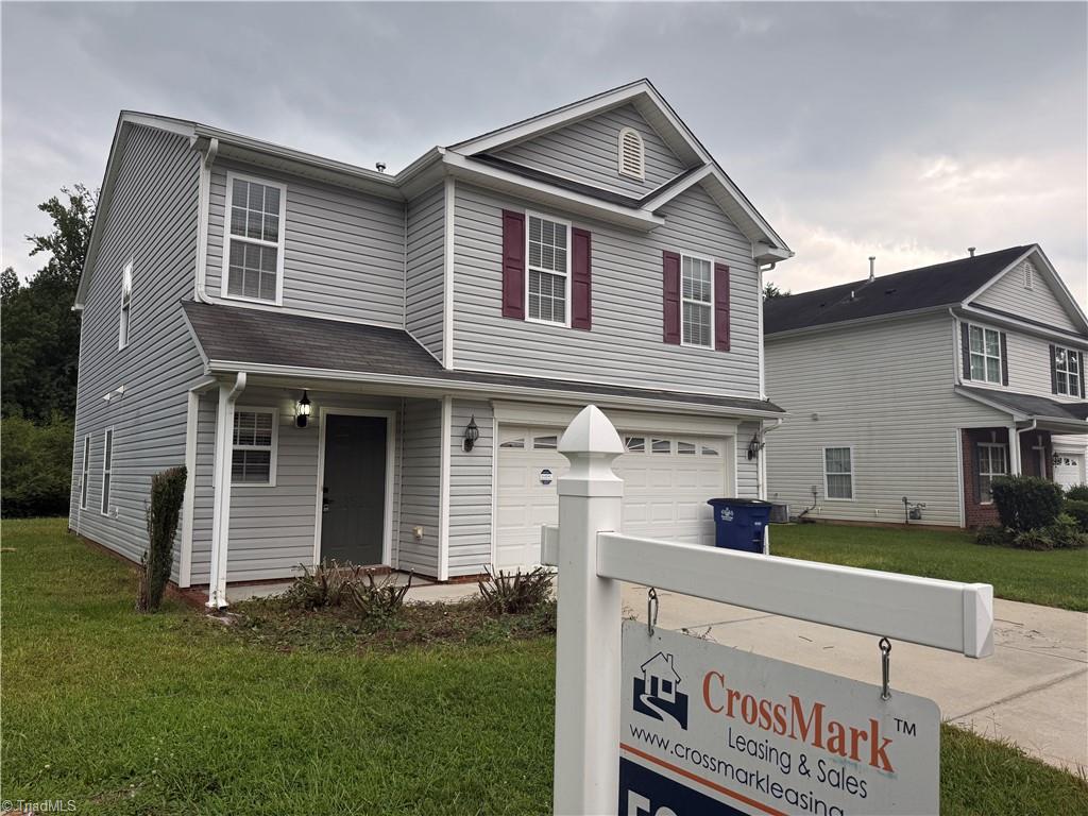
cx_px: 544
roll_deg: -2.2
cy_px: 408
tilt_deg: +5.4
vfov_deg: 56.8
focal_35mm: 24
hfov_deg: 71.6
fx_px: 754
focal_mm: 6.76
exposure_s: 1/461
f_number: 1.78
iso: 100
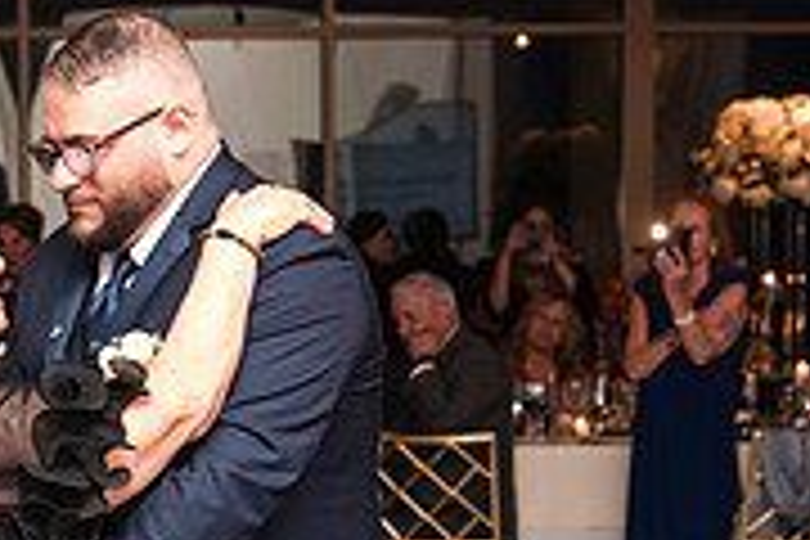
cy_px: 644
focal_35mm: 143
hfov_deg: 14.2
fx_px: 3217
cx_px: 117
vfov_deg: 9.5
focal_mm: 42
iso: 800
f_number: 3.5
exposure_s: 1/100
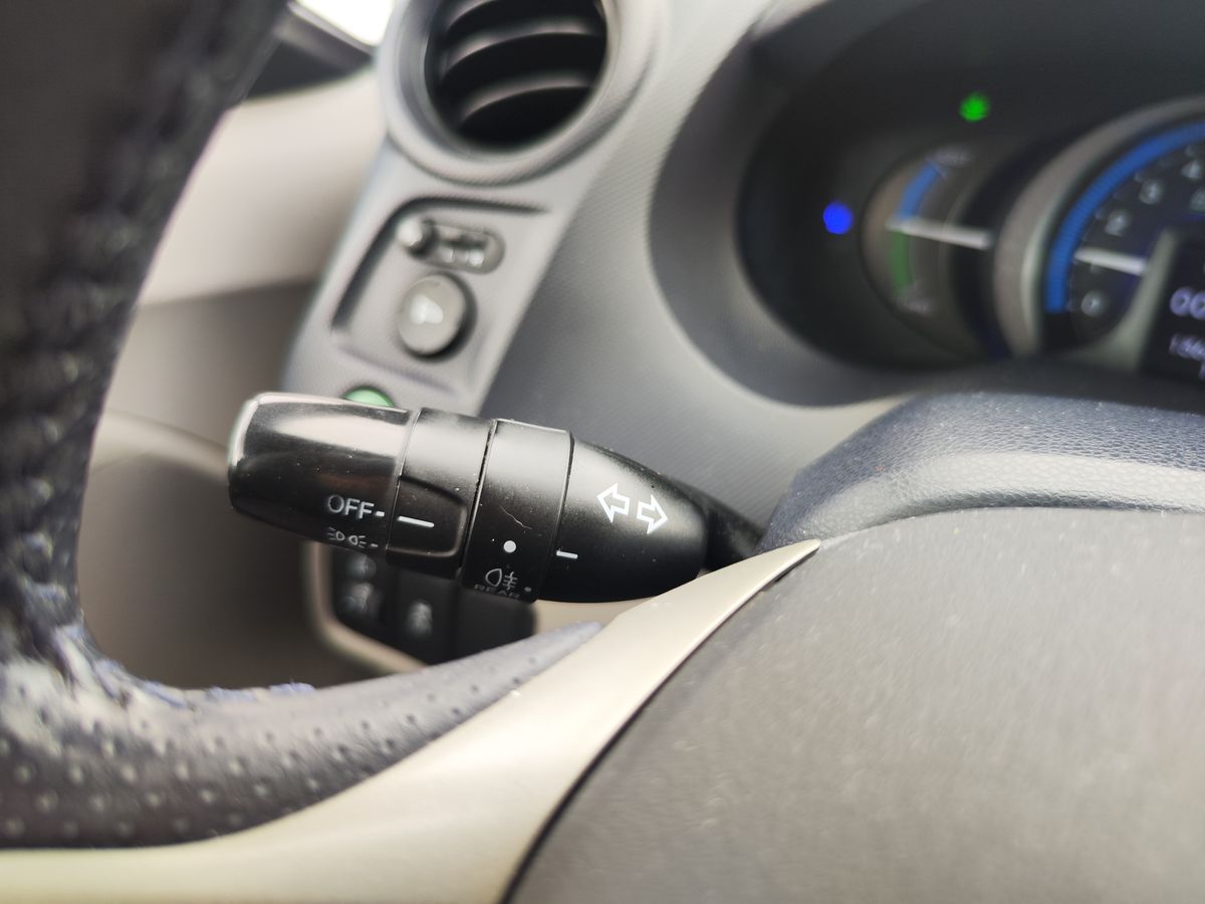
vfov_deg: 58.9
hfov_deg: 73.9
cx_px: 602
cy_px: 452
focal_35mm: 23
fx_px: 801
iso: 124
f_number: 1.69
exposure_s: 1/100
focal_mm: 7.01
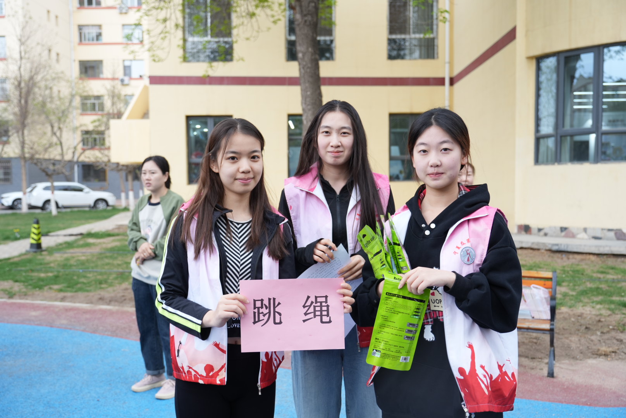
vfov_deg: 38.9
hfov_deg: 55.8
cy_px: 209
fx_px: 592
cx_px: 313
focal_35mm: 34
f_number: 4
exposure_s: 1/40
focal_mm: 34
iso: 250
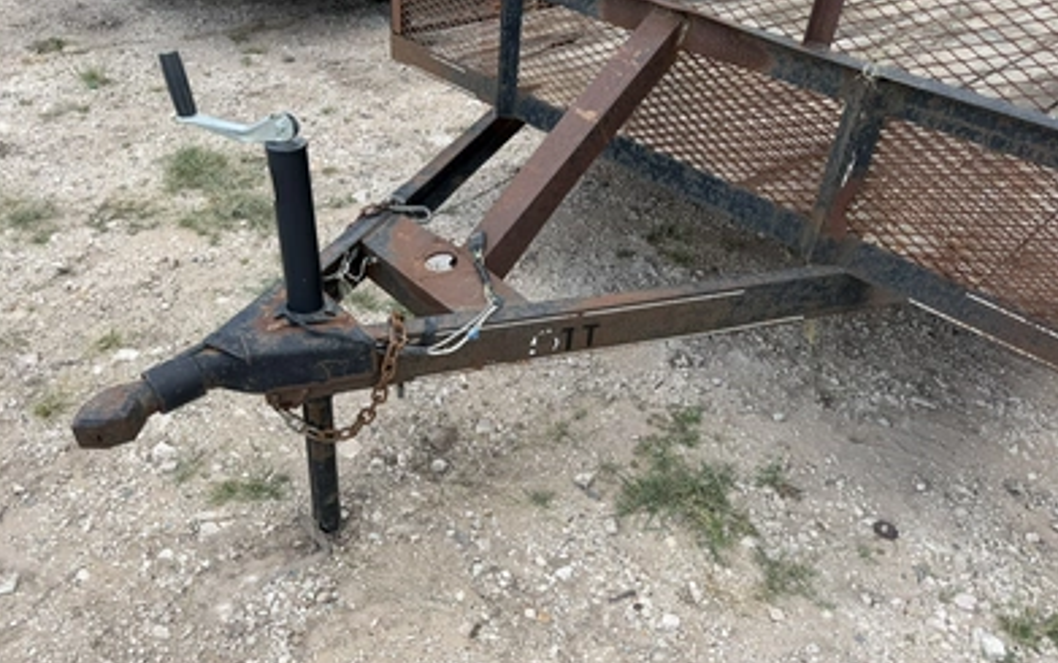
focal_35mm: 26
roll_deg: -2.5
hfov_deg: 70.4
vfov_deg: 47.5
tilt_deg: -34.9
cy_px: 284
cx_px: 522
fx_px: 750
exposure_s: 1/1230
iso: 80
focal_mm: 6.76
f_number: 1.78
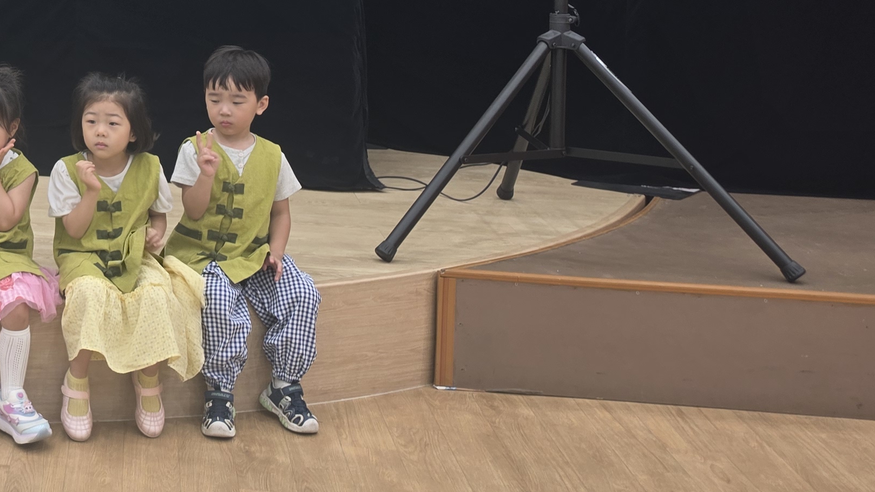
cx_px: -167
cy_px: -4
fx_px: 1438
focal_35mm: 62
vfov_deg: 18.9
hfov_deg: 29.3
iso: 64
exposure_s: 1/120
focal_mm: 6.5
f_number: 1.4
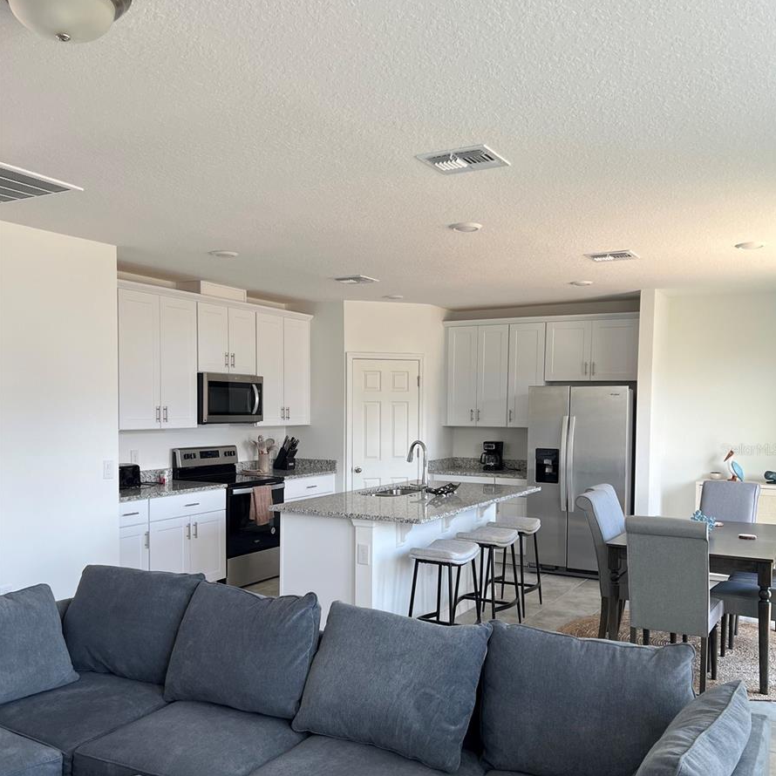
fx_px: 786
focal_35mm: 31
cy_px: 449
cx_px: 391
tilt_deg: -2.0
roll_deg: -0.2
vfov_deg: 52.3
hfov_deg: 52.5
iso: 80
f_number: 1.5
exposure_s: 1/121
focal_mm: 5.7
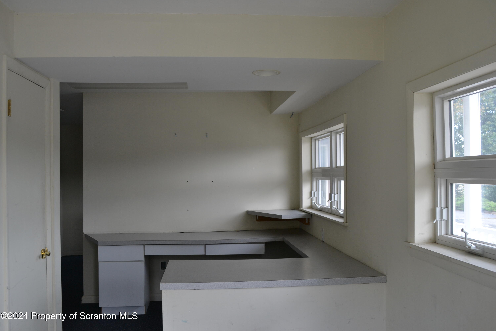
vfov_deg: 40.0
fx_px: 455
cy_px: 166
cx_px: 248
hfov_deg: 57.2
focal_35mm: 33
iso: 360
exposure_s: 1/125
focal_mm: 22
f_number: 5.6
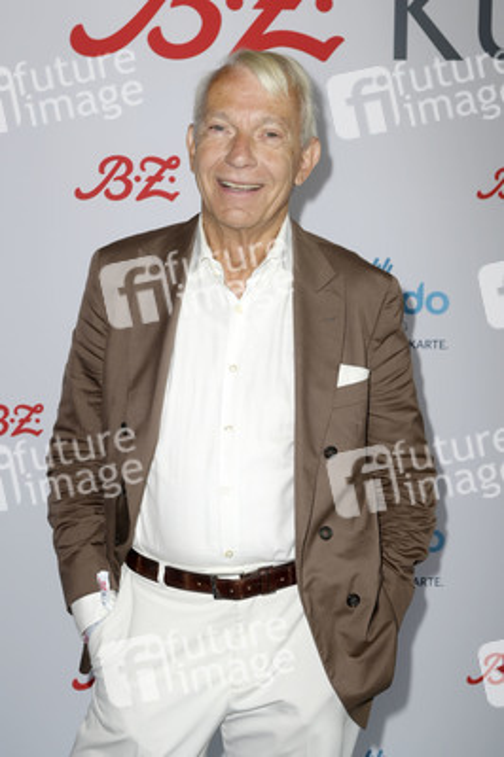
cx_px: 252
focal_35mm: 55
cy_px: 378
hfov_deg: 24.6
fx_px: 1157
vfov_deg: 36.3
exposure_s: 1/250
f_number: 5.6
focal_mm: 55
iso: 800
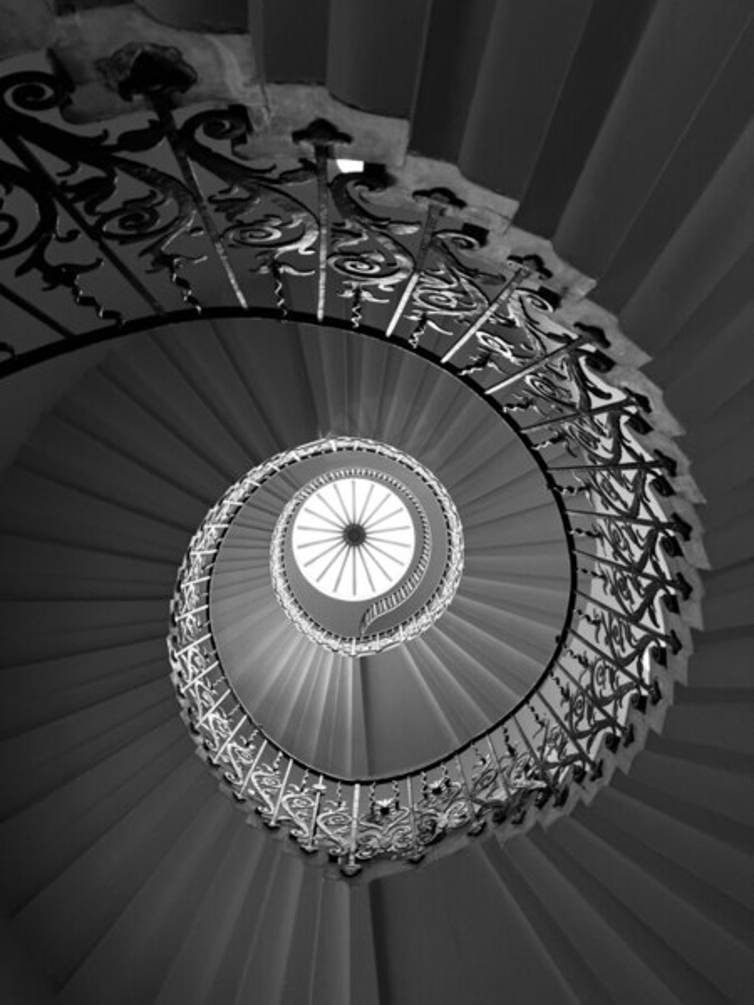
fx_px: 755
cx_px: 377
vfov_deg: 67.3
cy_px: 502
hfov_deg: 53.1
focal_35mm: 26
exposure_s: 1/100
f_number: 1.5
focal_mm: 5.7
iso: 100
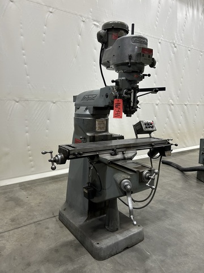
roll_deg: +0.5
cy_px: 136
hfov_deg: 53.1
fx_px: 204
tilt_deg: -7.4
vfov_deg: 67.3
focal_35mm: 26
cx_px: 102
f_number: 1.5
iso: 160
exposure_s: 1/60
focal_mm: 5.7
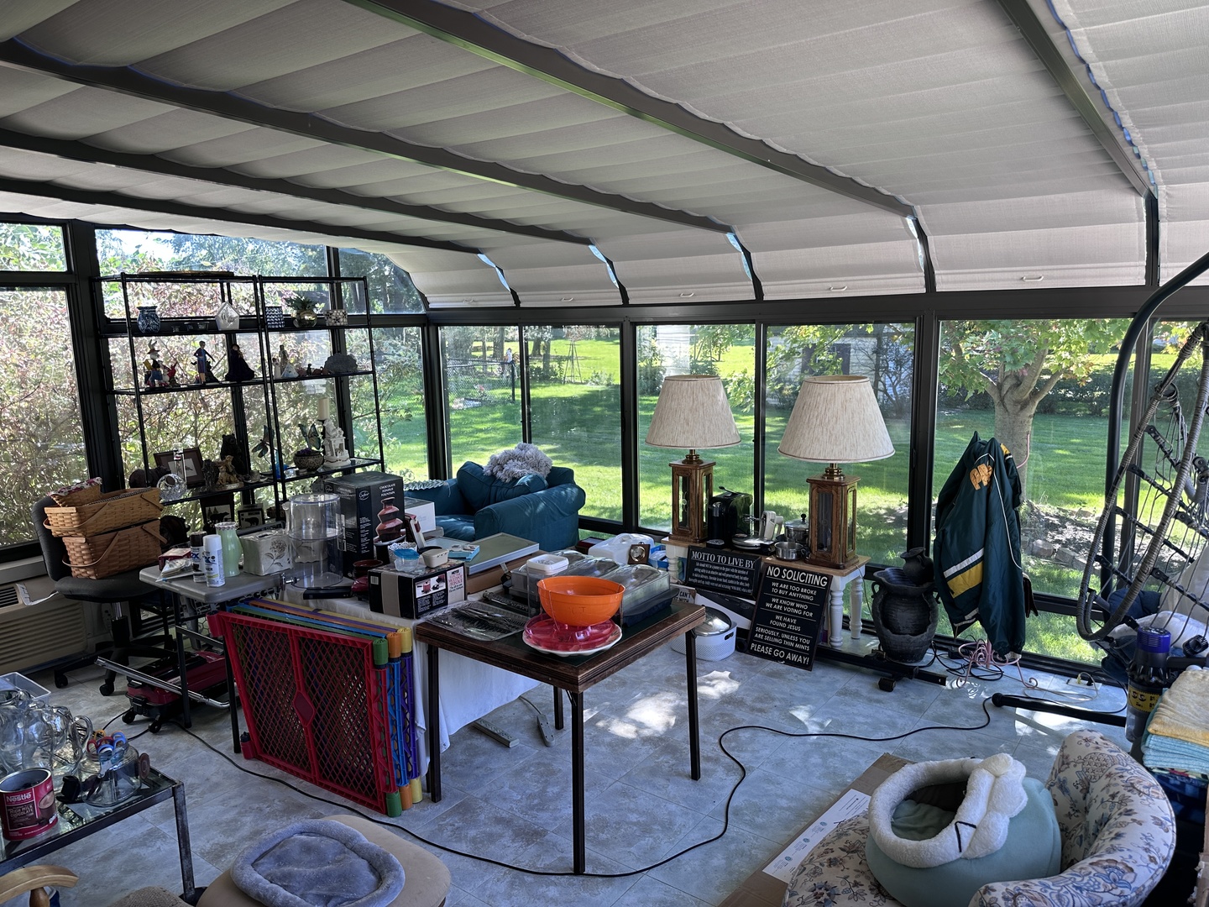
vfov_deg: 56.8
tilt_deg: -9.8
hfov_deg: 71.6
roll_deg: +1.1
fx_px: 838
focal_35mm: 24
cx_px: 604
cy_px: 454
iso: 64
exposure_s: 1/121
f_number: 1.78
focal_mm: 6.86
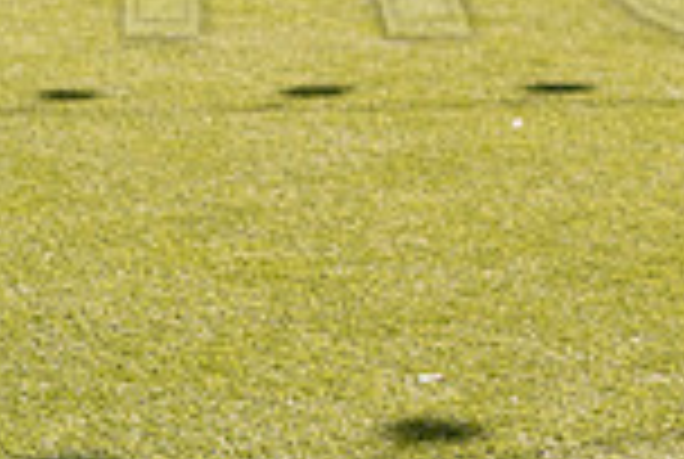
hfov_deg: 10.3
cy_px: -362
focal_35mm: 198
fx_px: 3769
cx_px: 680
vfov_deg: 6.8
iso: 200
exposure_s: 1/640
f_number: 6.3
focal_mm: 52
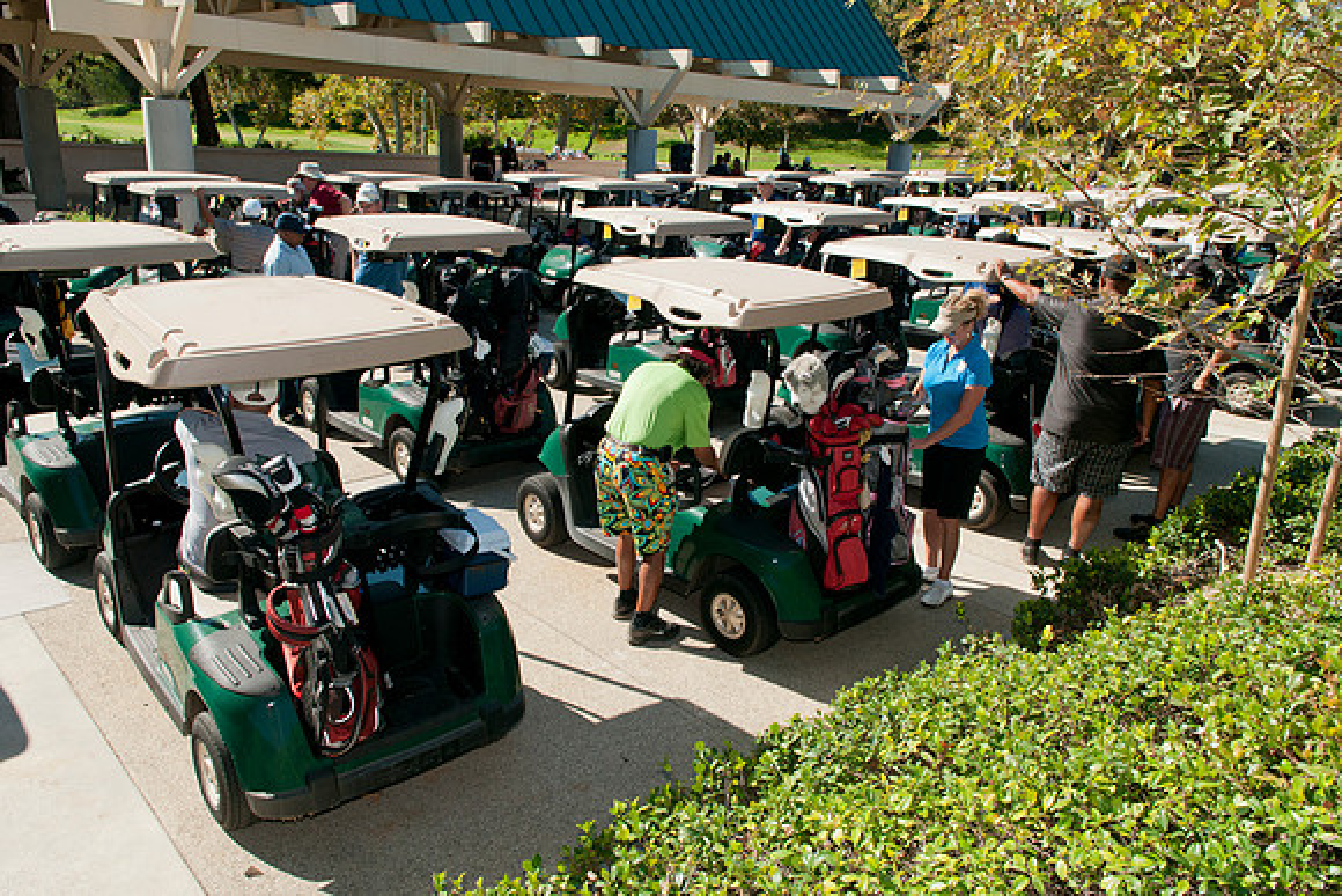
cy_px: 448
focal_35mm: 26
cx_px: 666
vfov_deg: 49.4
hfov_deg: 69.2
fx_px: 973
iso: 200
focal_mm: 17
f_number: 6.3
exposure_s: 1/160
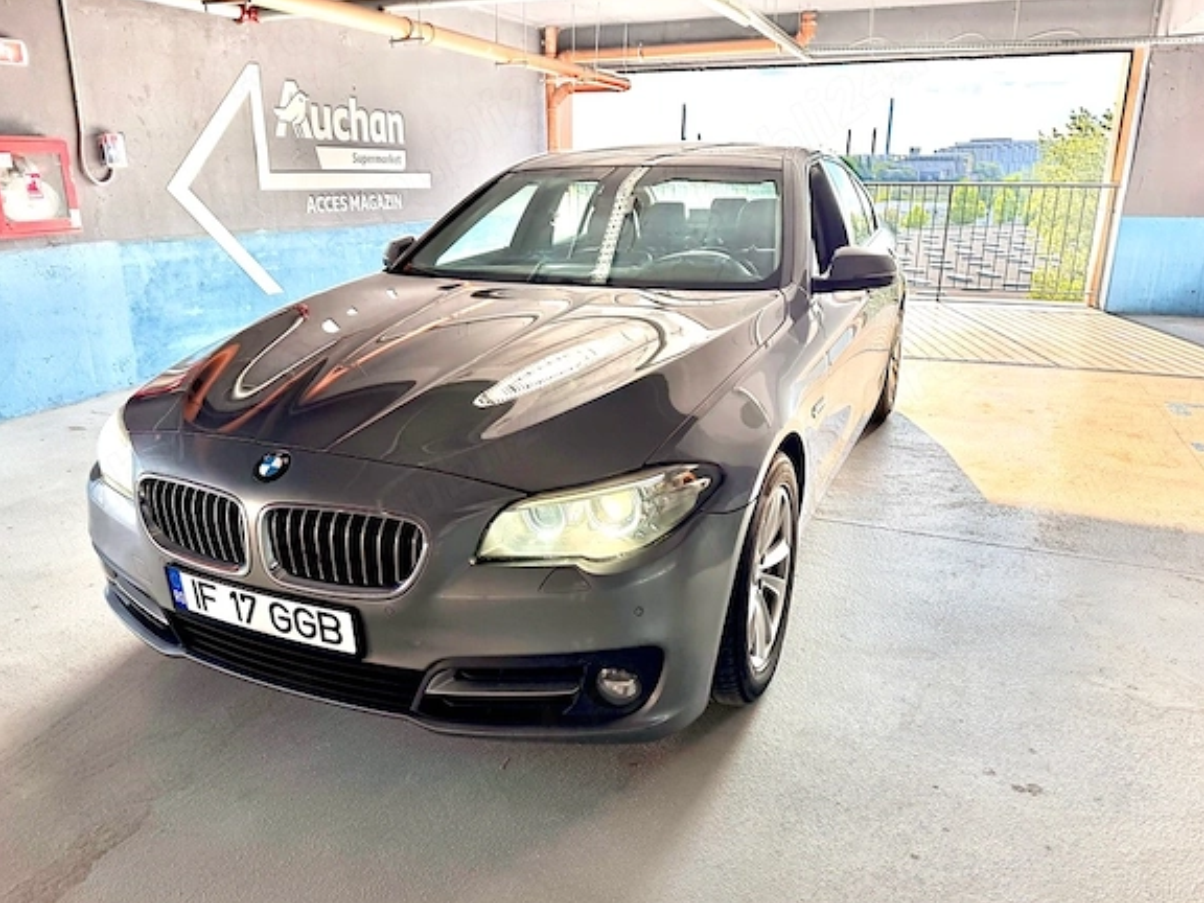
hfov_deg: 69.4
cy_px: 452
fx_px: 870
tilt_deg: -17.4
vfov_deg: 54.9
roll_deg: +0.3
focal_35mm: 25
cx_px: 587
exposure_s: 1/383
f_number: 1.78
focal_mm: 6.76
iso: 80
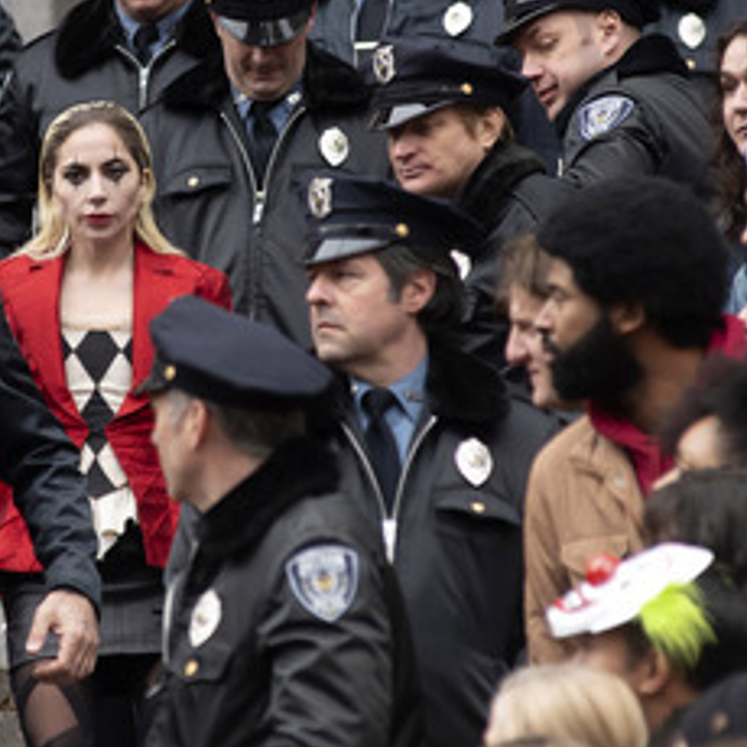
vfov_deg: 5.3
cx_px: 75
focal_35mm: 332
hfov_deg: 5.3
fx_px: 8106
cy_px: 458
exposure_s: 1/800
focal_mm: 200
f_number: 4.5
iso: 2000
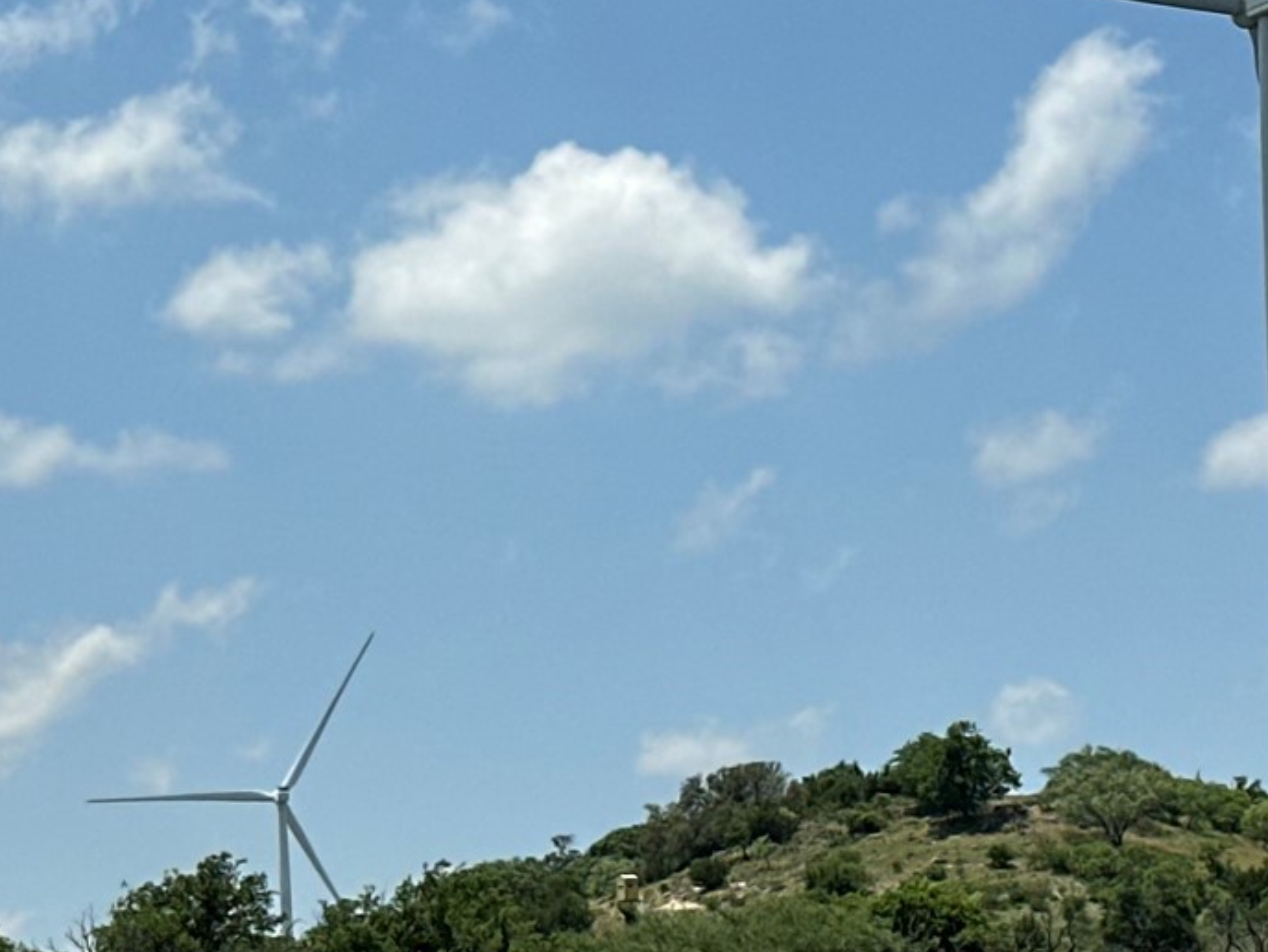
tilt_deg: +2.2
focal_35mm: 143
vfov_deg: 10.3
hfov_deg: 13.8
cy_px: 1009
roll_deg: +2.3
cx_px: 751
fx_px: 5241
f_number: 1.78
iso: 64
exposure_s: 1/5882
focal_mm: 6.86
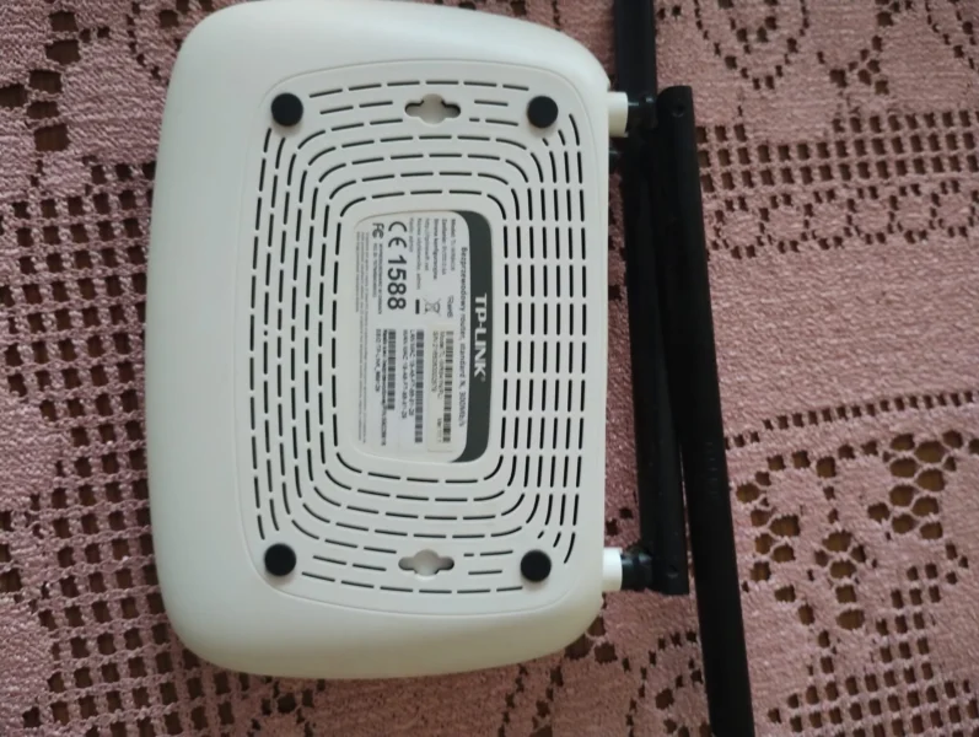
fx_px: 793
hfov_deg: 63.4
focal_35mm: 28
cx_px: 490
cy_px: 368
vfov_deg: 49.9
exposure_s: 1/14.3
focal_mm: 4.27
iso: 2981
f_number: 1.8
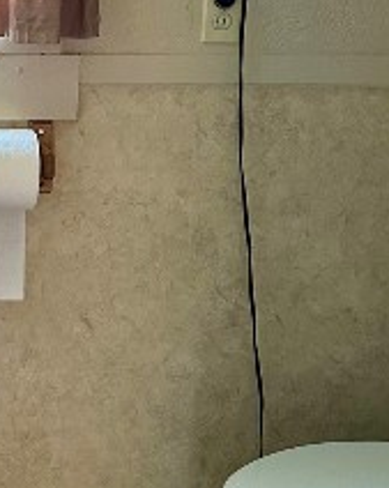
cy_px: 104
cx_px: 41
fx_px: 1226
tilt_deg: -8.9
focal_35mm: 85
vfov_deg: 22.2
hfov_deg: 17.8
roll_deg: -3.0
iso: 400
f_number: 1.78
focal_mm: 6.86
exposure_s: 1/60
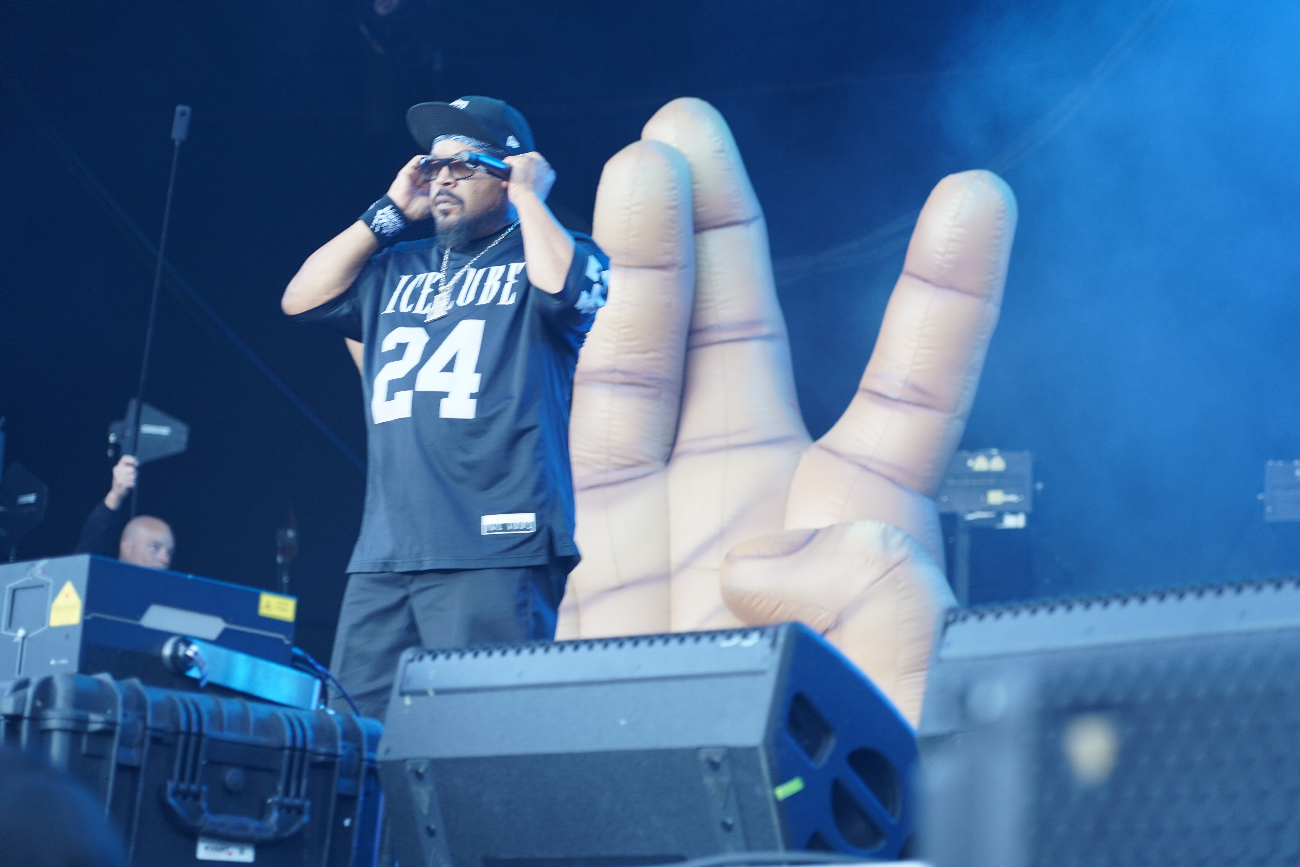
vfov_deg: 13.0
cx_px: 650
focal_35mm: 105
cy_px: 434
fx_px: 3791
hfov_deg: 19.5
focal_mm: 105
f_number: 4
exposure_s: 1/125
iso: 500
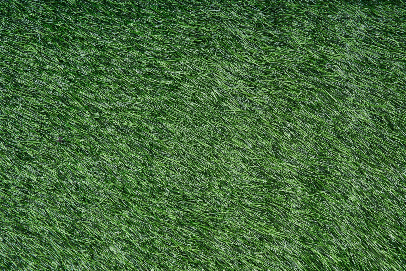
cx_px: 203
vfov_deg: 29.9
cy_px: 136
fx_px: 507
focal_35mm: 45
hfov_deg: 43.6
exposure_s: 1/200
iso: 320
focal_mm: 45
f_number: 9
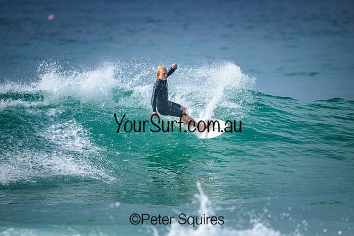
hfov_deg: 2.6
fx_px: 7868
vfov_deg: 1.7
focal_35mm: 800
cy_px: 118
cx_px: 177
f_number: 6.3
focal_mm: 800
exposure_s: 1/2000
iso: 220
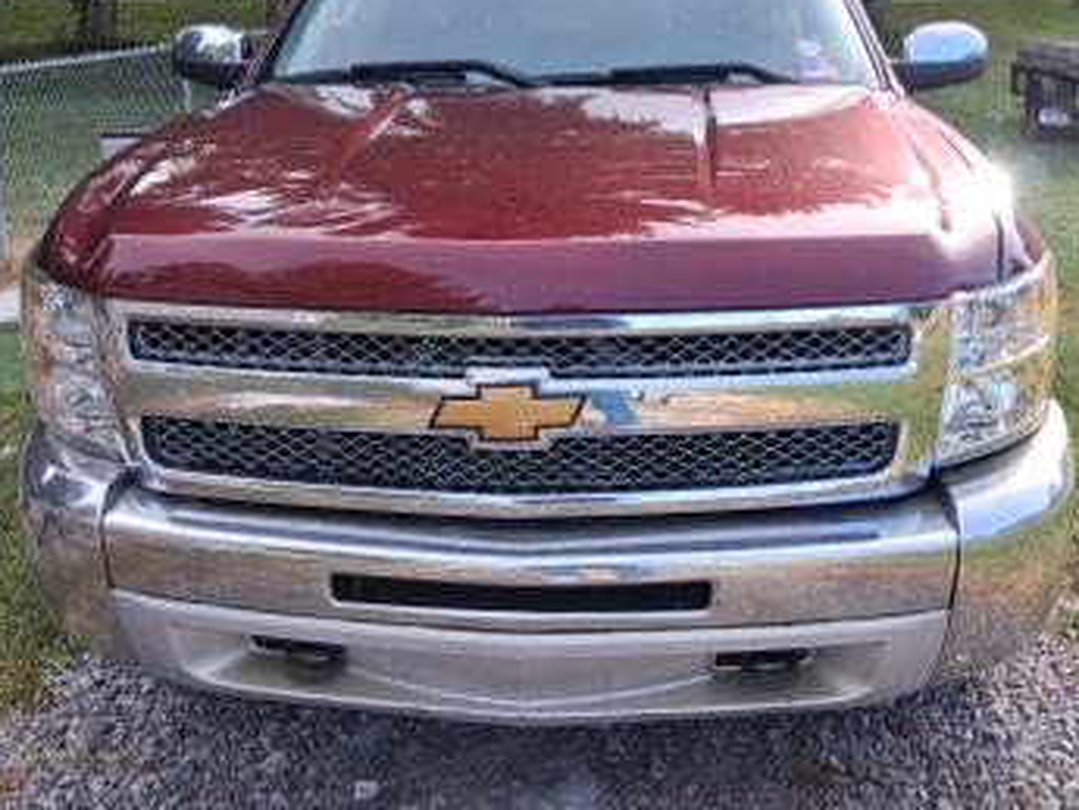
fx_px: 1185
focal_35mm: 38
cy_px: 325
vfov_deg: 37.6
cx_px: 579
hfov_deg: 48.9
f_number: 1.8
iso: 25
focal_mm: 3.98
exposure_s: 1/101
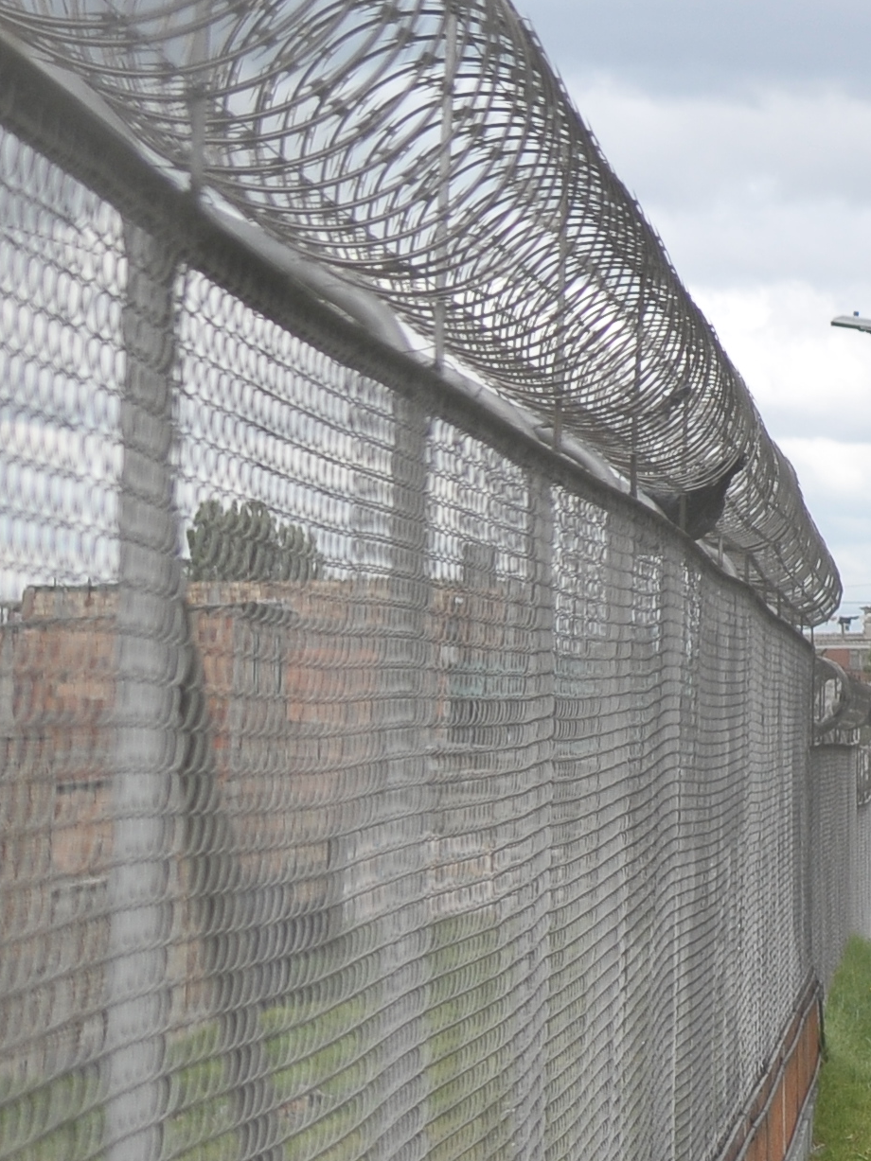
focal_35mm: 151
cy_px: 161
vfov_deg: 13.0
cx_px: 1466
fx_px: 5067
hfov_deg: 9.4
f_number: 2.8
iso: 200
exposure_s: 1/1600
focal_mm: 30
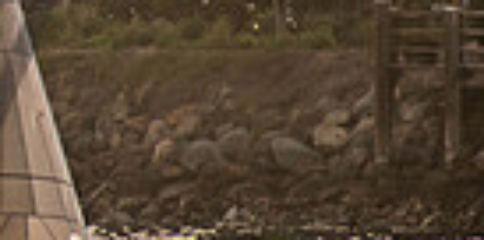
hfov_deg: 1.3
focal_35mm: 1699
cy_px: -128
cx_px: -482
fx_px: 21217
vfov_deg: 0.6
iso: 400
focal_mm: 240
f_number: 6.3
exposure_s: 1/100
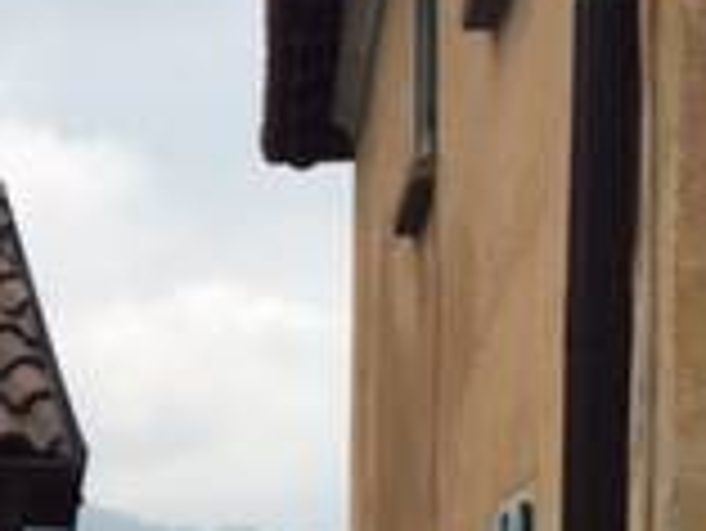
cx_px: -220
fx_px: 2408
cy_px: 513
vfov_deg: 12.4
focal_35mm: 118
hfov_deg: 15.8
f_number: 2.2
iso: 32
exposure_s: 1/2083
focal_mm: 4.15
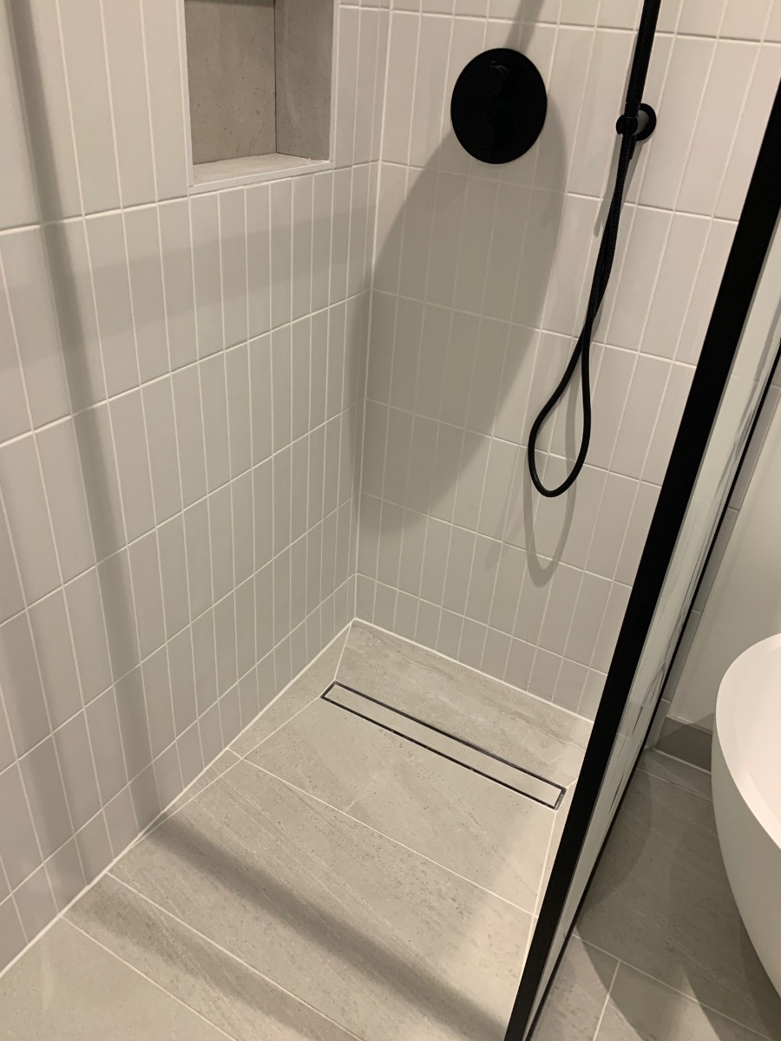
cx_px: 390
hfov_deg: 53.1
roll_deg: -5.4
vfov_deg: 67.3
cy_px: 520
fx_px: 782
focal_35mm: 26
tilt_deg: -30.3
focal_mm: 4.25
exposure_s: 1/50
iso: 200
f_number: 1.8
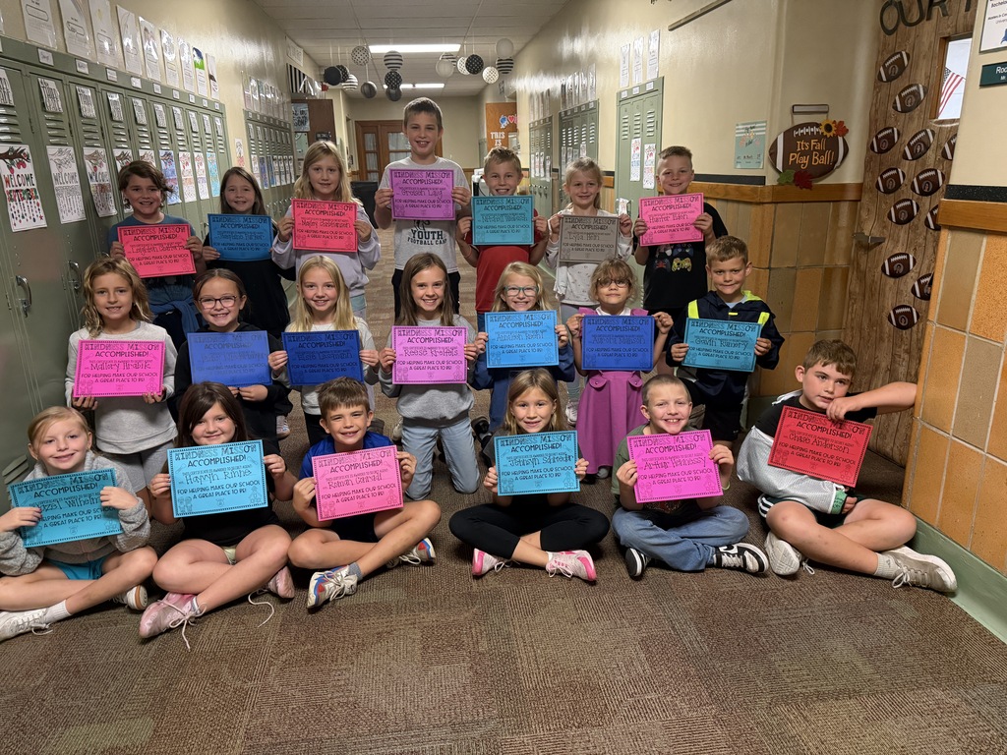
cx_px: 504
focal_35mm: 24
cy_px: 378
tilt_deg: -17.4
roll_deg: +1.9
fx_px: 698
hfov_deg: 71.6
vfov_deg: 56.8
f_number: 1.78
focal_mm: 6.76
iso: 500
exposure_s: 1/60
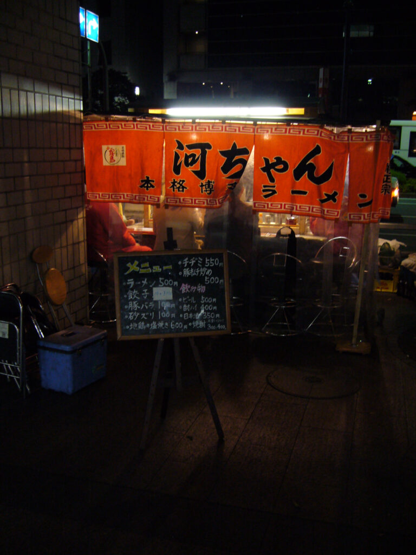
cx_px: 208
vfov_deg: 52.6
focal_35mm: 35
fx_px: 561
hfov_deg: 40.7
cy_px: 278
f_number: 2.8
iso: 200
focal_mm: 5.8
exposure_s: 1/8
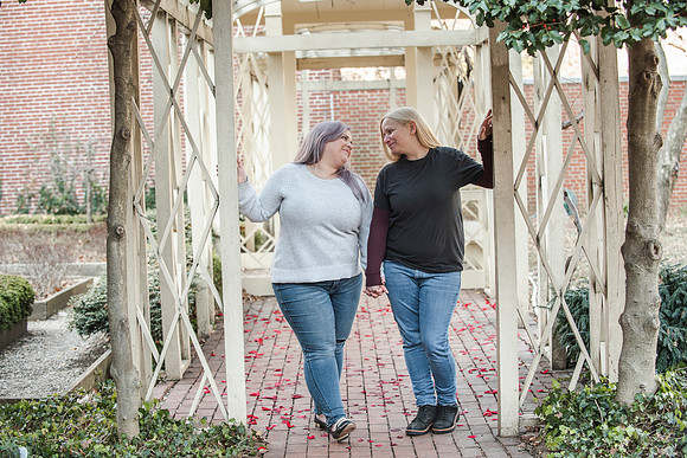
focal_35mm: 71
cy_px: 226
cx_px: 337
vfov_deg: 19.1
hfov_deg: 28.3
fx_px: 1363
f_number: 4
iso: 400
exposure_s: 1/125
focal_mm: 70
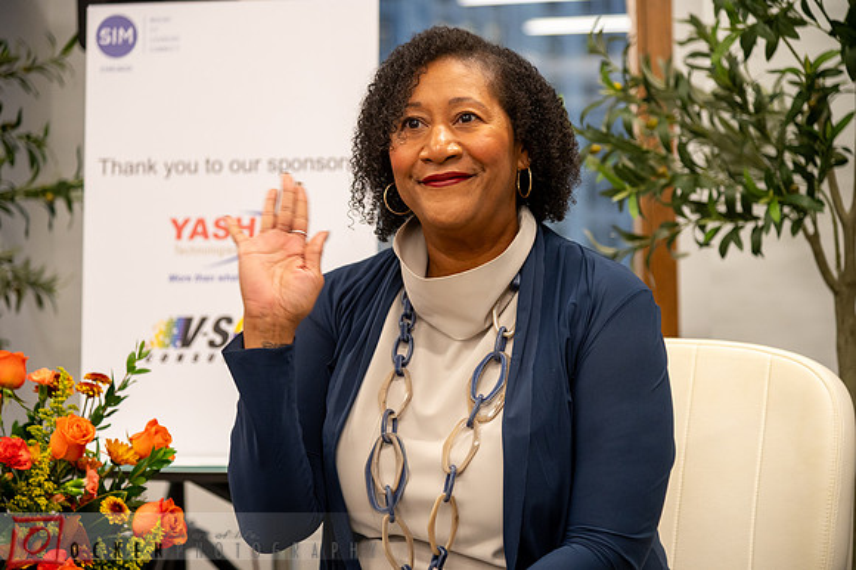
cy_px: 285
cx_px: 428
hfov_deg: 21.5
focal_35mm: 95
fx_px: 2258
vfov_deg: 14.4
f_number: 4
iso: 1600
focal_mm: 95
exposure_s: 1/100
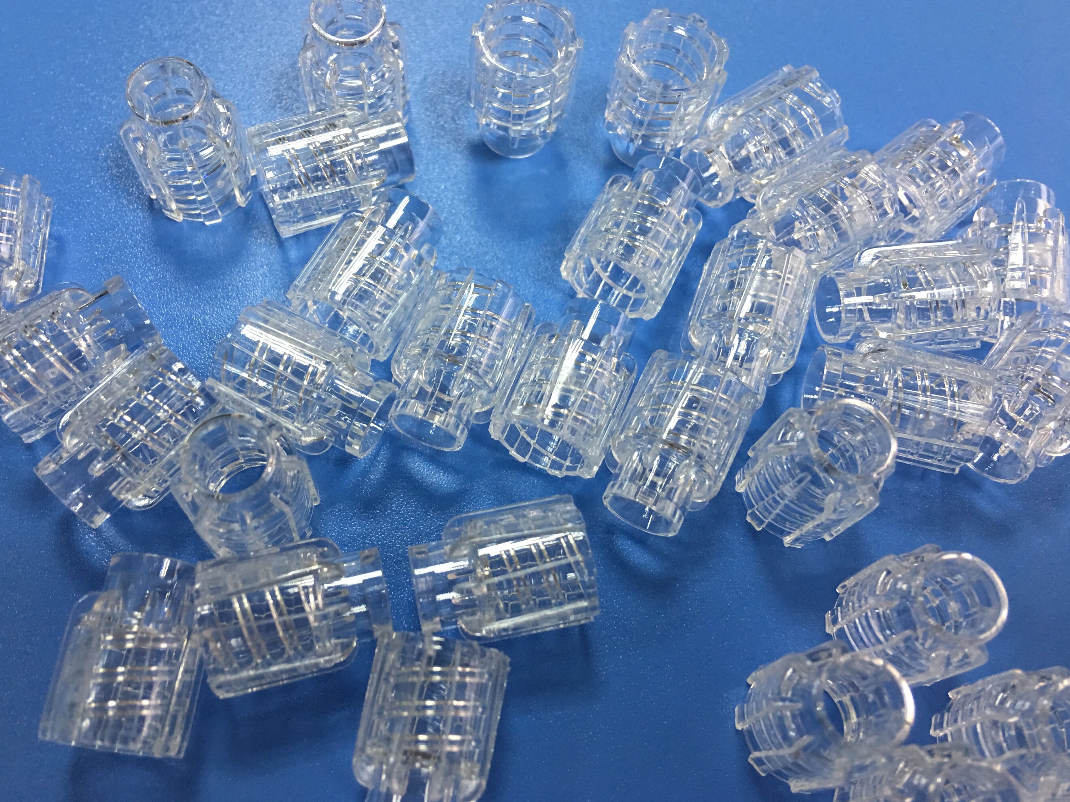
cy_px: 392
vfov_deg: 45.4
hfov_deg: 58.3
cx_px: 503
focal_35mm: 31
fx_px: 958
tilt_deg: -66.1
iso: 64
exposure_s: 1/17
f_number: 2.2
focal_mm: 4.15
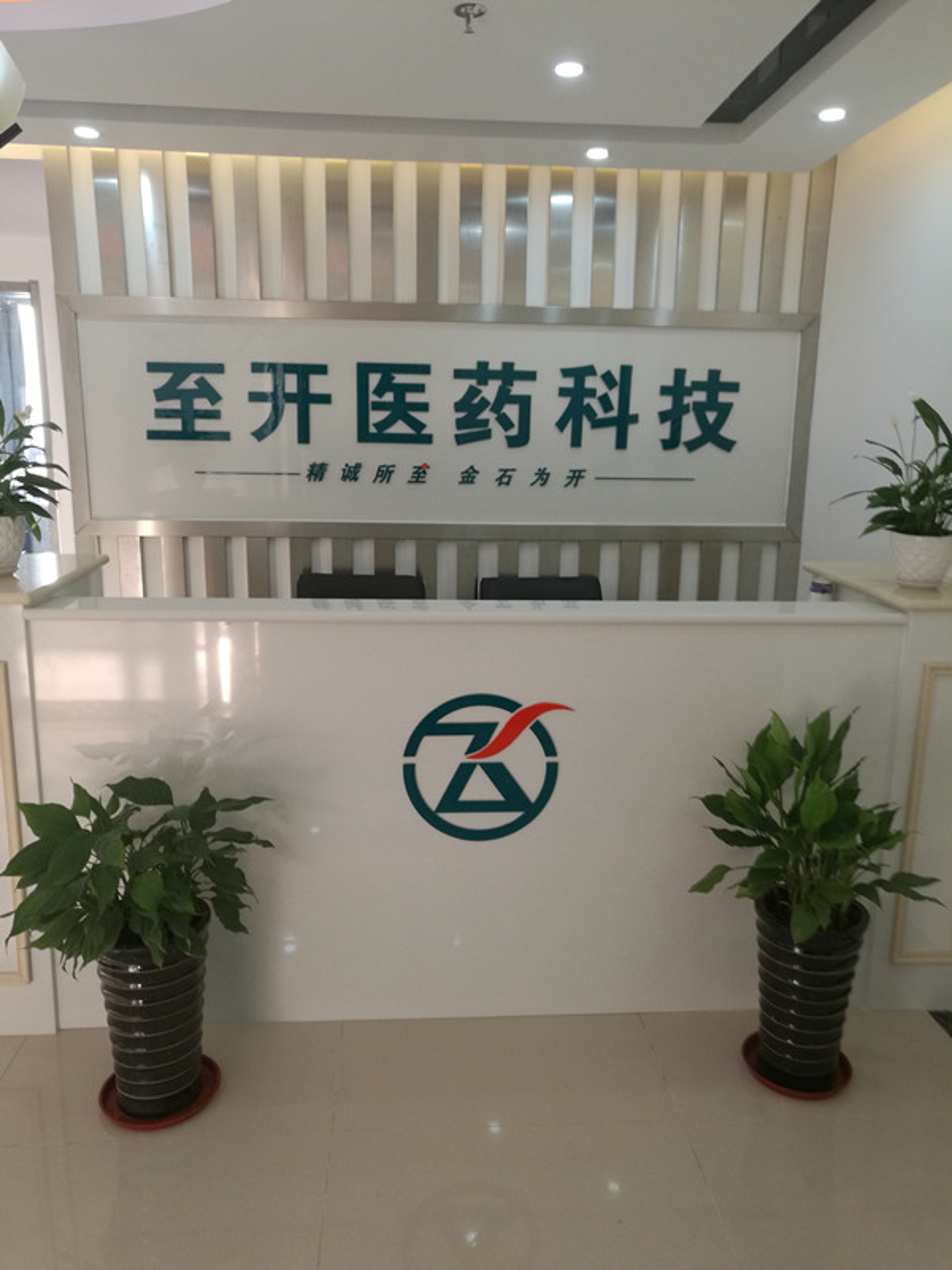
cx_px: 476
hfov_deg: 51.4
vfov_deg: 65.3
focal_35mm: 27
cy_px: 635
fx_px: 990
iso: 80
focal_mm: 4.04
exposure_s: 1/33.3
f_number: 2
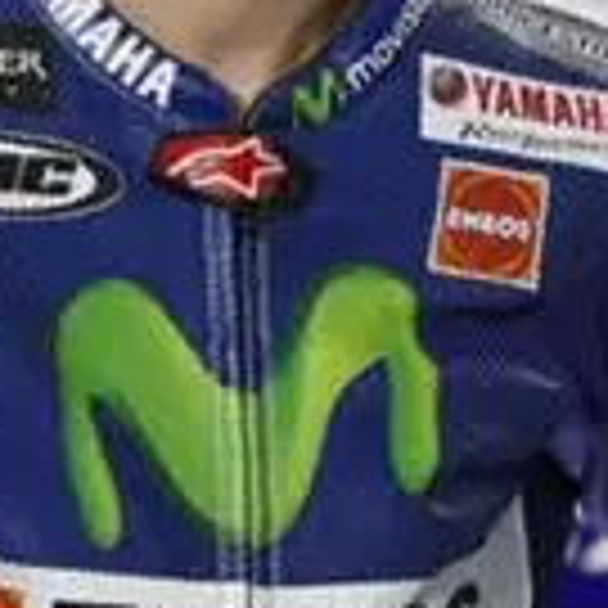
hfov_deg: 2.0
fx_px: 17407
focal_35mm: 876
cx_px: 975
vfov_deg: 2.0
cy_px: 495
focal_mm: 116
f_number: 4.5
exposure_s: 1/250
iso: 800
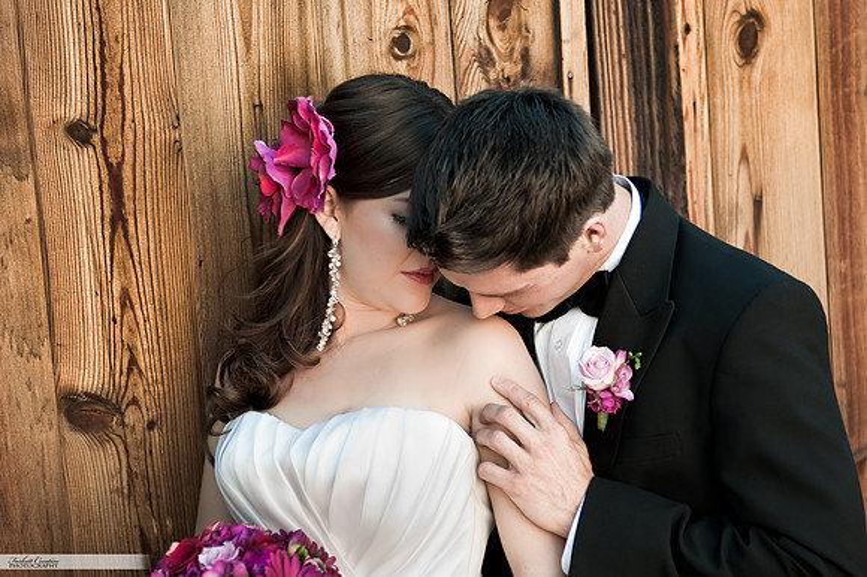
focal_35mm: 45
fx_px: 1083
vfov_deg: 29.8
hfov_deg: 43.6
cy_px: 288
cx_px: 434
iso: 800
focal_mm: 45
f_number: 2.8
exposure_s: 1/640
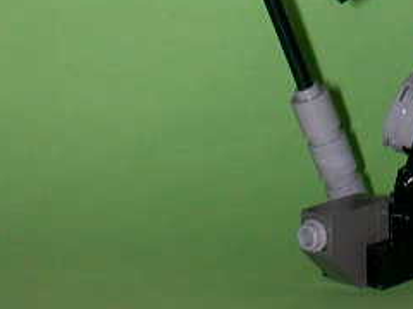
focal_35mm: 171
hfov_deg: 11.3
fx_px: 2040
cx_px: 547
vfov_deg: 8.5
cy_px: -101
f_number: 5.9
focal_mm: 9.7
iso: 100
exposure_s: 1/59.9
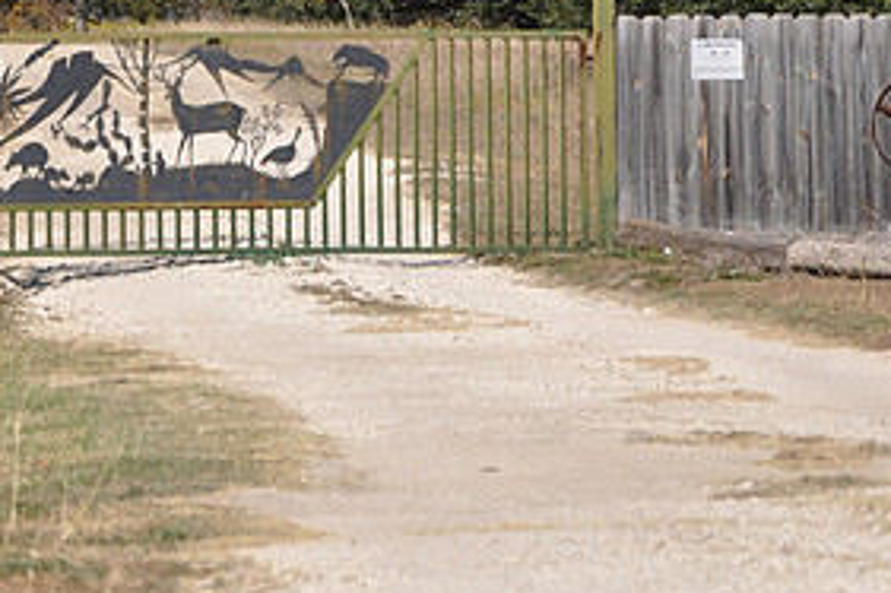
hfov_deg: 7.8
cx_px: 155
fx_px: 6506
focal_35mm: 263
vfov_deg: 5.2
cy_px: 30
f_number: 8
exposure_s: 1/250
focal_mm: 85
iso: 200
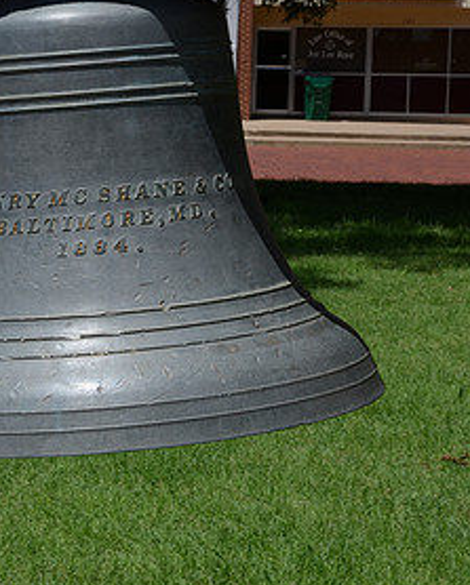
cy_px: 274
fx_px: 2135
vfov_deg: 15.6
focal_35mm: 123
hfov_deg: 12.5
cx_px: 120
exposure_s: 1/160
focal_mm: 42
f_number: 14
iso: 100
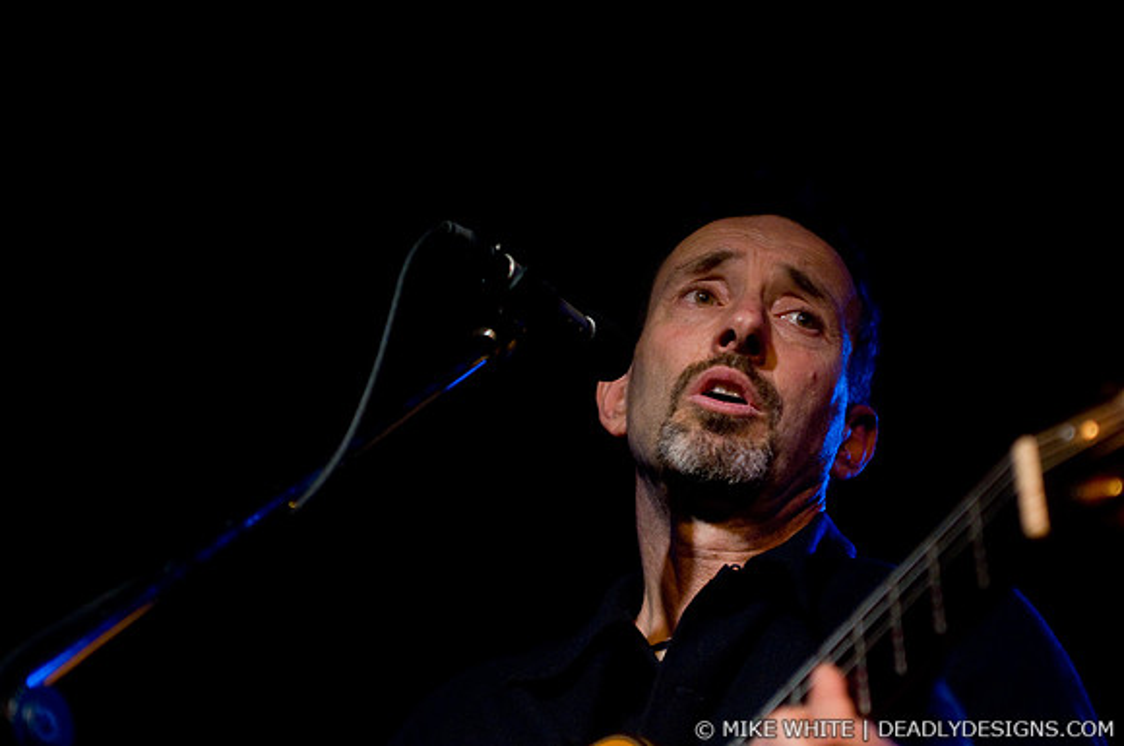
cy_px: 373
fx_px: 3274
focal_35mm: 105
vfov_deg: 13.0
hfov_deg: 19.5
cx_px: 562
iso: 800
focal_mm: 70
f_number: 2.8
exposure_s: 1/80
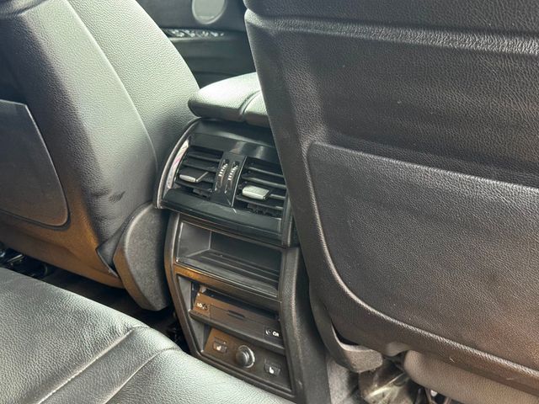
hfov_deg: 39.7
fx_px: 747
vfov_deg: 30.3
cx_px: 270
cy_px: 202
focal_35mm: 48
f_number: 1.78
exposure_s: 1/40
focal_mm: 6.76
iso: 500
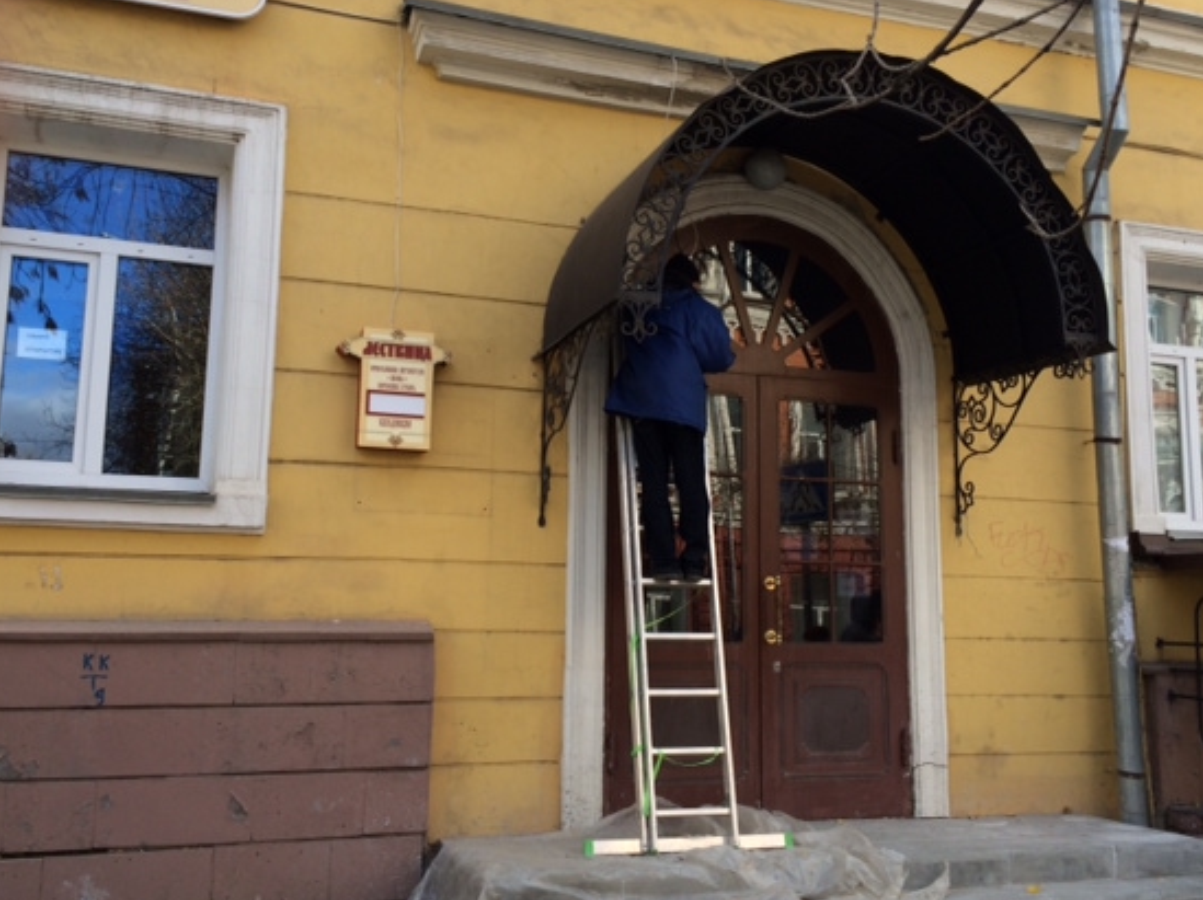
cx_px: 600
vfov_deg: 40.7
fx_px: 1216
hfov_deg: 52.7
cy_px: 460
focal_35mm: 35
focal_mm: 4.12
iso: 32
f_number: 2.2
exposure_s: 1/370
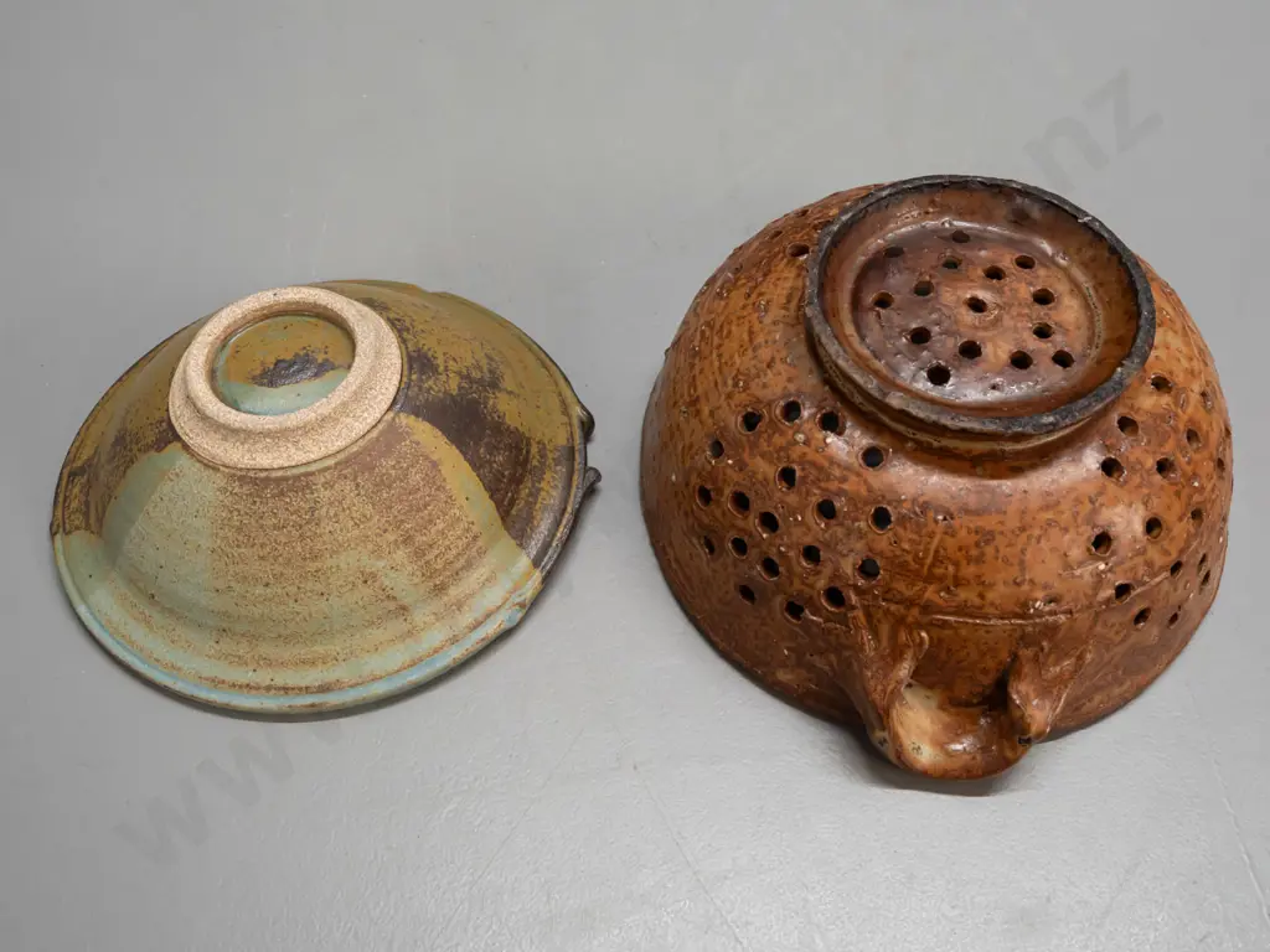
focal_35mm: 36
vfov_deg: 39.7
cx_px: 635
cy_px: 476
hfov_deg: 51.4
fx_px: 1321
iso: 3200
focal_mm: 18
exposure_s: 1/160
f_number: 5.6
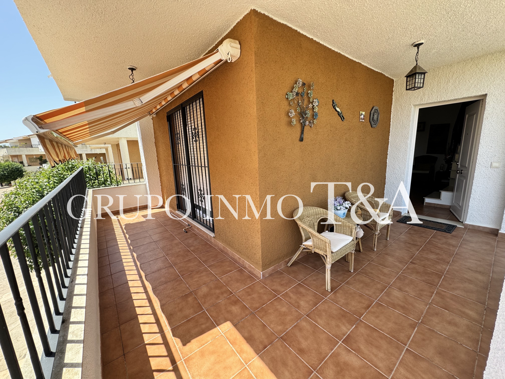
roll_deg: +2.8
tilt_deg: -9.3
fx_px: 204
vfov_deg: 85.7
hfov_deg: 102.1
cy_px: 190
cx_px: 252
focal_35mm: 14
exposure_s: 1/309
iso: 40
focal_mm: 2.22
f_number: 2.2
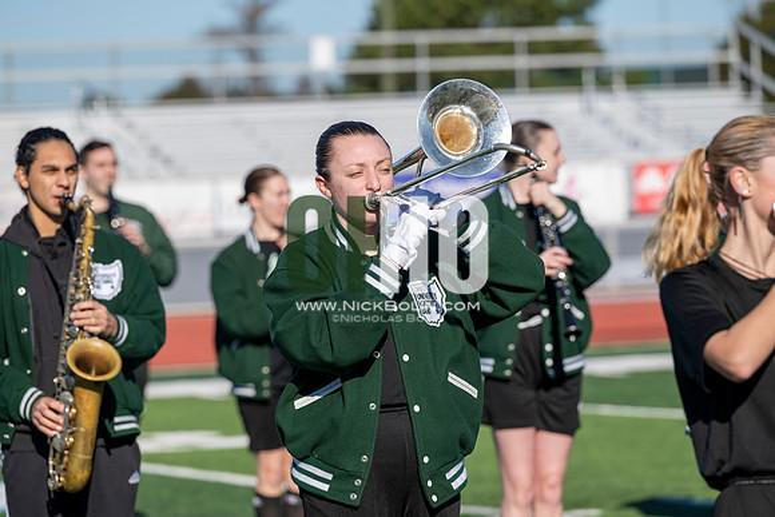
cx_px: 388
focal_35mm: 200
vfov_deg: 6.9
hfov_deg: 10.3
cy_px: 258
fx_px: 4306
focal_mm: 200
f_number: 5
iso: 250
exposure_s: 1/2000
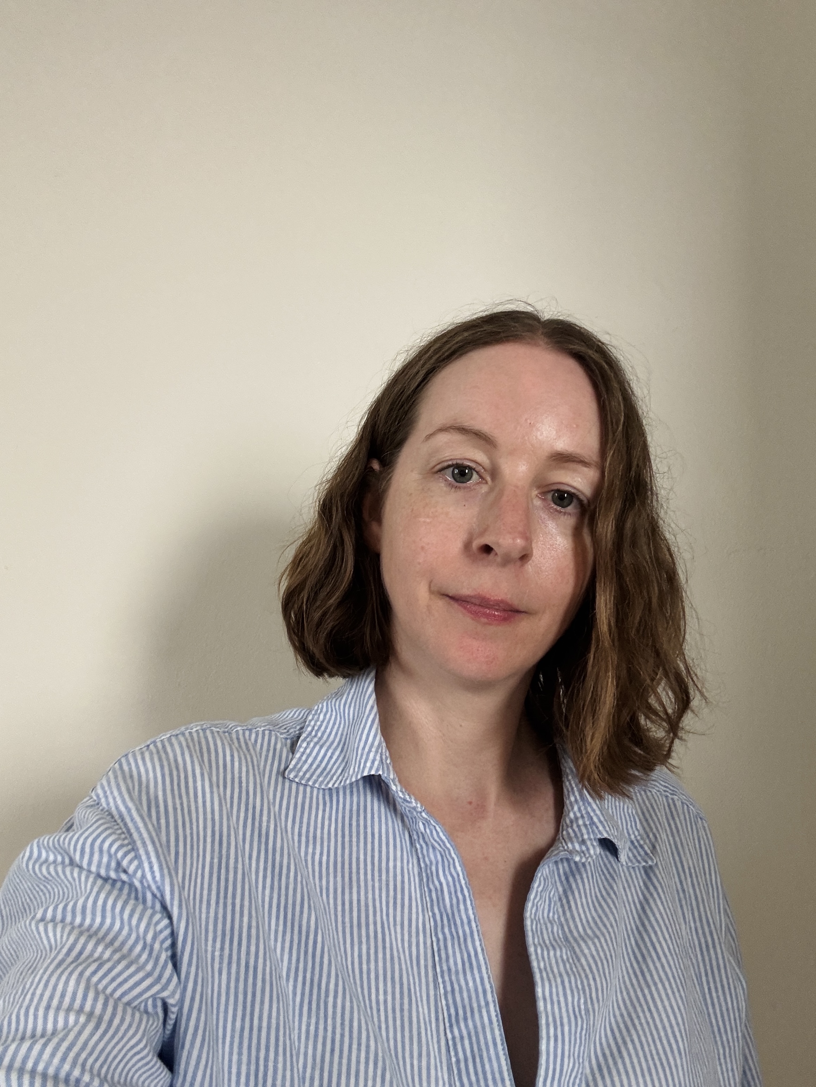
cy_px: 544
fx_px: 943
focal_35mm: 30
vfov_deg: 60.0
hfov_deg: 46.8
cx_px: 408
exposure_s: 1/60
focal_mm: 2.69
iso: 250
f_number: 1.9
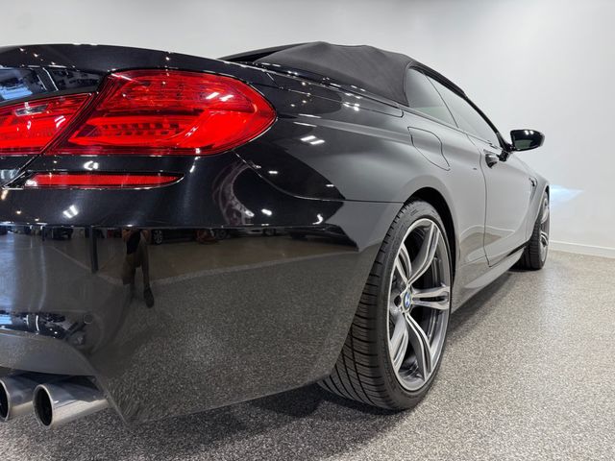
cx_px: 308
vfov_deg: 56.8
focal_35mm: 24
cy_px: 230
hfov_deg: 71.6
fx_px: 426
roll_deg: +0.7
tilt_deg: -4.2
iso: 125
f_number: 1.78
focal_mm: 6.76
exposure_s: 1/125
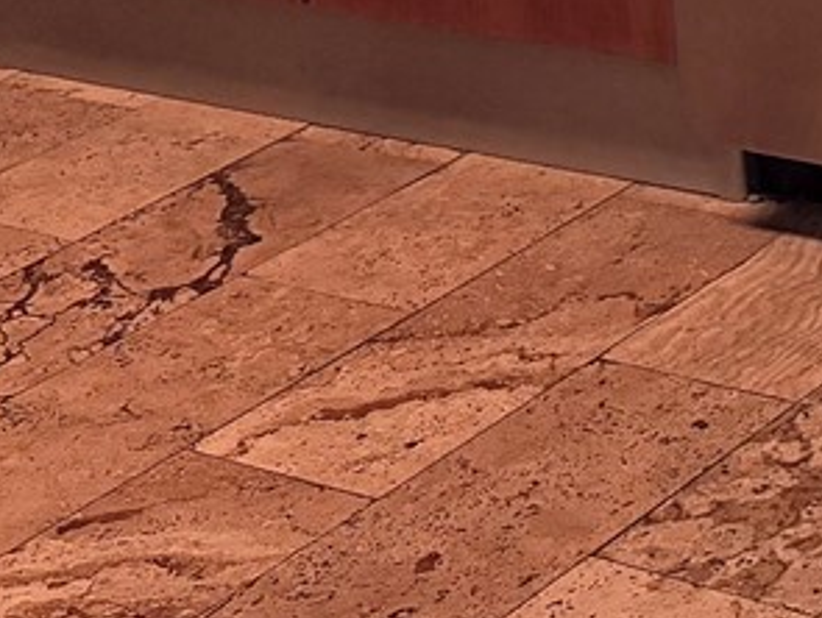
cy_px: -534
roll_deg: +3.3
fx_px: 3091
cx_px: 1393
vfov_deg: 10.6
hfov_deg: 13.8
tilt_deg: -11.5
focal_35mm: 130
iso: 200
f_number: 1.78
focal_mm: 6.76
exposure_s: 1/225
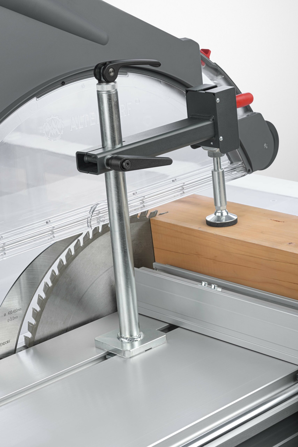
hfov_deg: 15.9
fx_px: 1067
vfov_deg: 23.6
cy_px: 224
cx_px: 149
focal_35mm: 86
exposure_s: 1/125
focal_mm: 86
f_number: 4.5
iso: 100
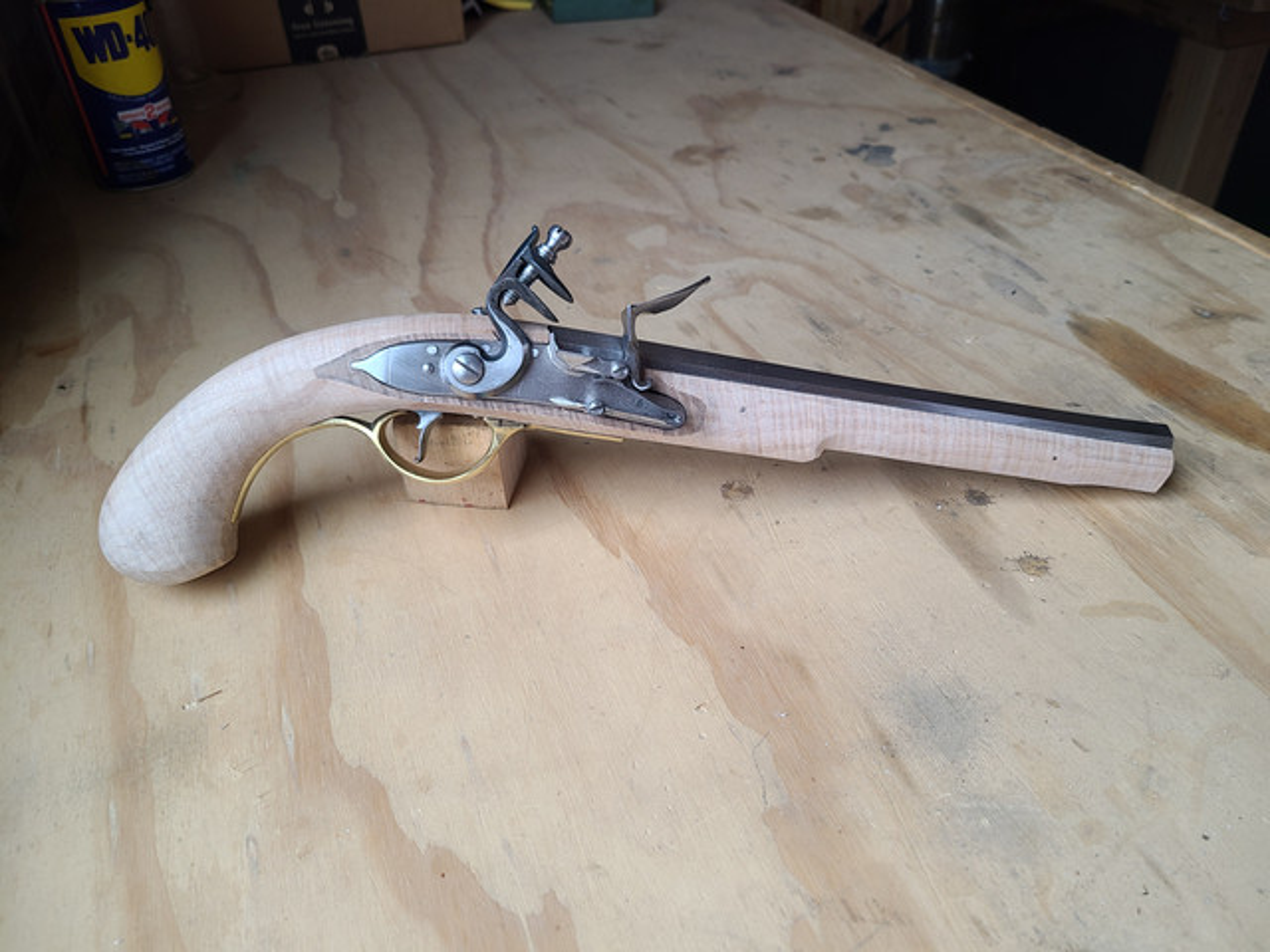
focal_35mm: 26
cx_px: 635
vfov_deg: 53.1
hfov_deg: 67.3
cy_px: 476
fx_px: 954
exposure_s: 1/60
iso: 50
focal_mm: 5.4
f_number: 1.8
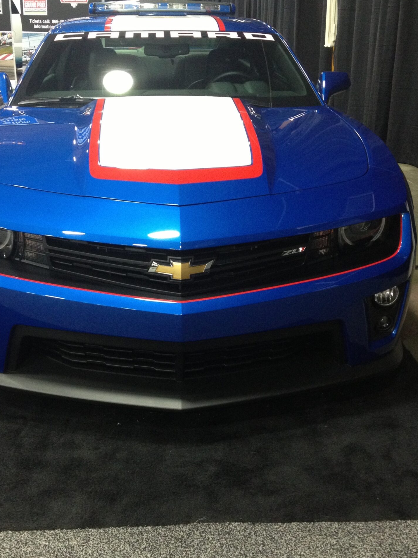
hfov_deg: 30.8
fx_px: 757
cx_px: 178
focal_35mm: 47
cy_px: 284
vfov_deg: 40.4
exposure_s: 1/20
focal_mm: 4.28
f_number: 2.4
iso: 200
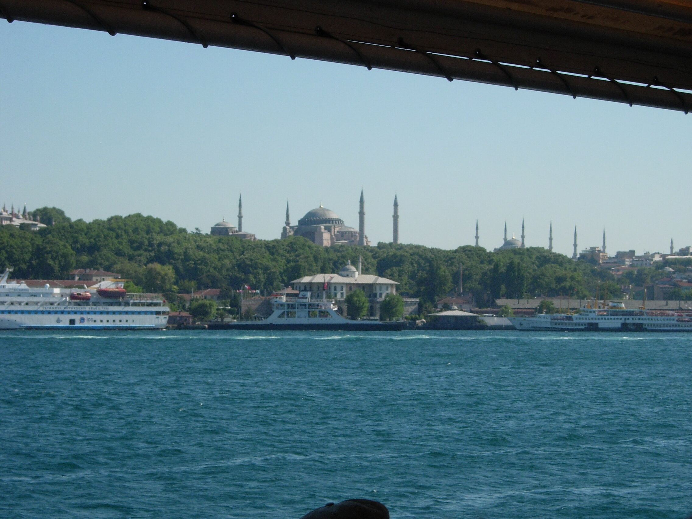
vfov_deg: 13.1
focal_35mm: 113
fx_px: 2259
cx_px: 346
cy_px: 260
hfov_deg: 17.4
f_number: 8.2
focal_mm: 23.4
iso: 79
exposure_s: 1/313
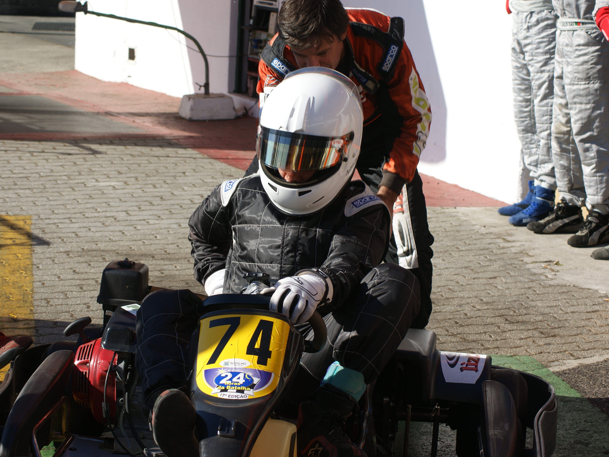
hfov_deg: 19.7
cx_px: 272
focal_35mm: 100
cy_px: 206
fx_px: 1752
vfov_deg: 14.8
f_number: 7.1
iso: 100
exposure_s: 1/250
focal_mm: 55
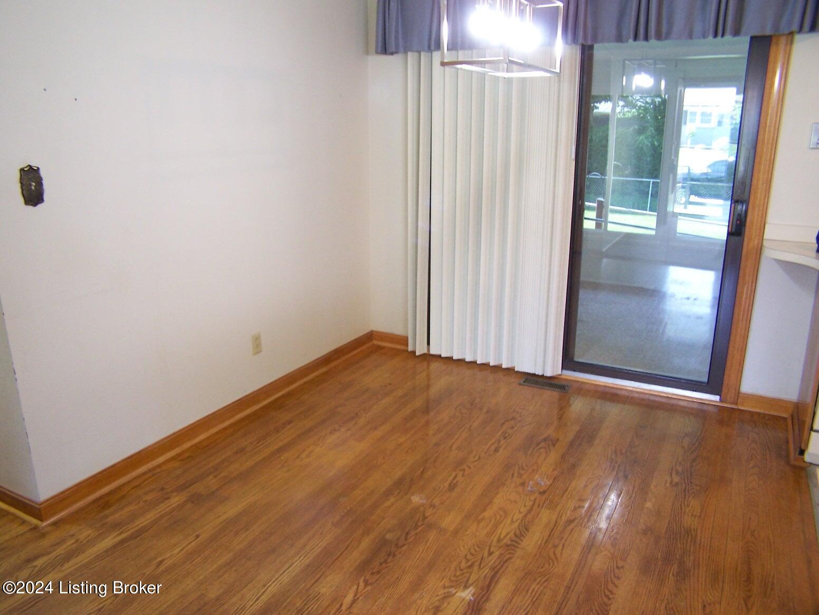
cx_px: 410
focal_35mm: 38
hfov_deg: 49.0
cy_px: 308
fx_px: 899
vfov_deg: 37.7
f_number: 2.8
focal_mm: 6.3
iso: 140
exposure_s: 1/20
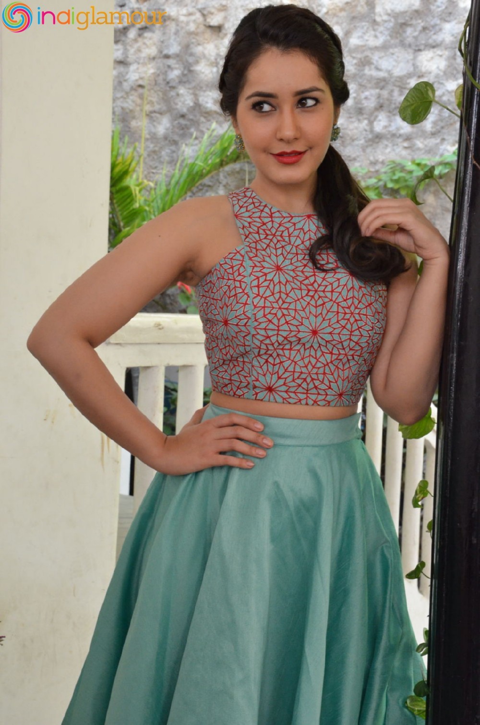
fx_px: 1146
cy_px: 362
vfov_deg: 35.1
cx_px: 240
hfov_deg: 23.7
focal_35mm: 57
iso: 2000
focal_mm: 38
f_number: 8
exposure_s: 1/125
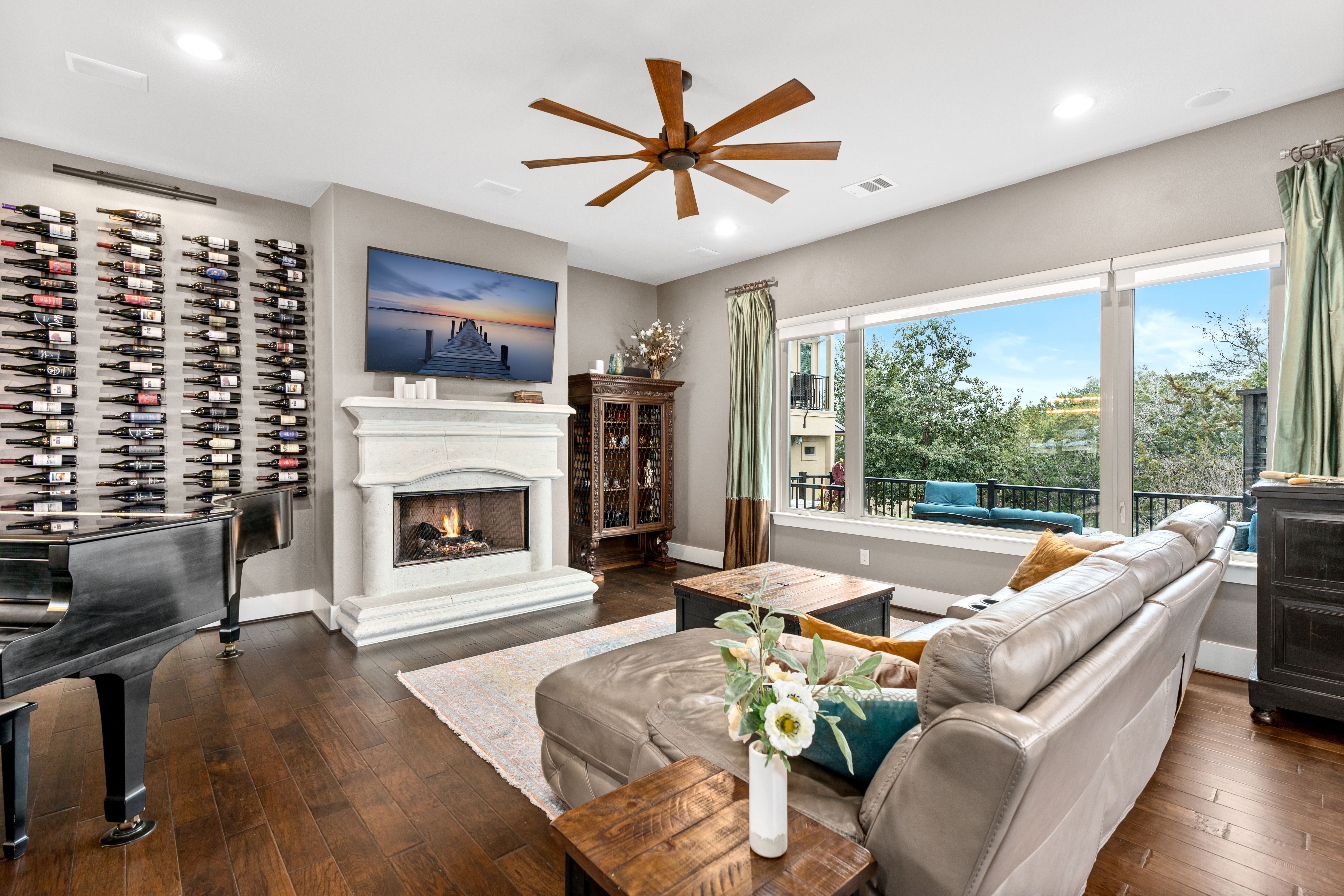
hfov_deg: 96.7
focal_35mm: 16
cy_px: 448
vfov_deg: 73.7
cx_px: 672
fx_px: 597
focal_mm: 16
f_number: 7.1
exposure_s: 1/2.5
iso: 320
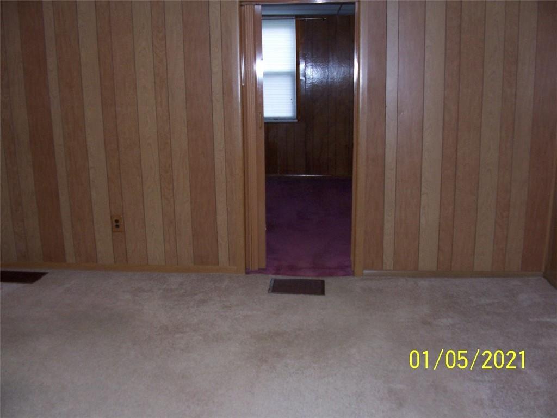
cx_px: 278
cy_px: 209
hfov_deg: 52.6
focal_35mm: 35
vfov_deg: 40.7
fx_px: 563
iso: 140
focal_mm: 6
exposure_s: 1/60
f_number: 2.8
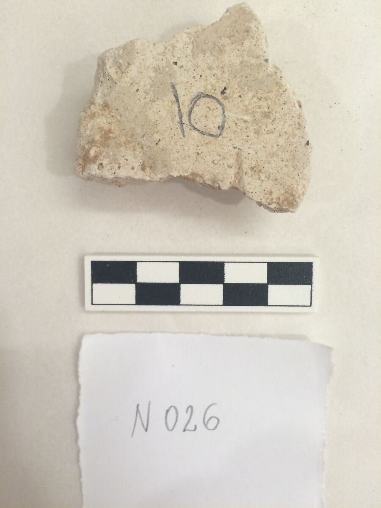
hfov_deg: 48.2
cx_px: 190
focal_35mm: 29
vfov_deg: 61.7
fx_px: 426
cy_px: 254
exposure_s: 1/30
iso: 80
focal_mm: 4.15
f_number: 2.2
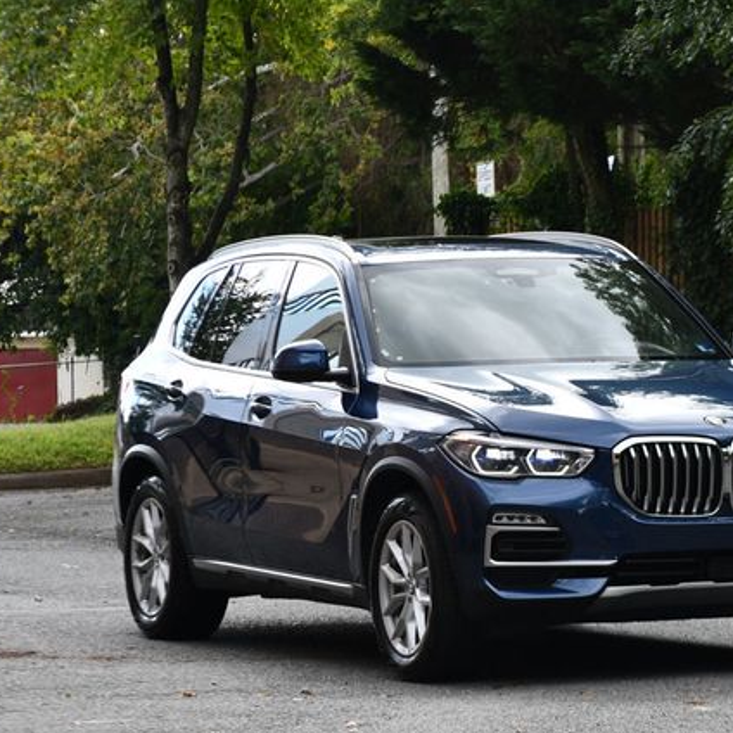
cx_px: 500
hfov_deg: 9.9
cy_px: 366
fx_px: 4240
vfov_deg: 9.9
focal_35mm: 177
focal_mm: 92
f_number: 5.6
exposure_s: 1/250
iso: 280
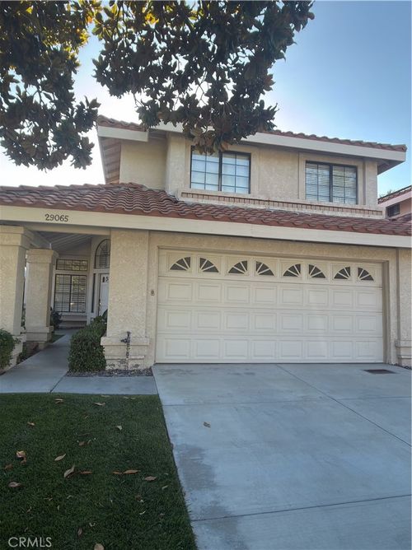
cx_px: 206
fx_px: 365
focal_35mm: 23
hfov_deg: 58.8
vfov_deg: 74.0
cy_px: 275
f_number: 2.2
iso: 20
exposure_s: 1/193
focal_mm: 2.22
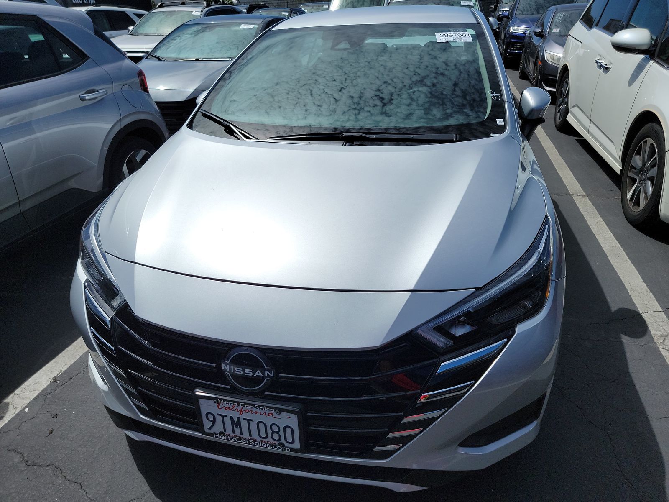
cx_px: 334
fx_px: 464
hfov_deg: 71.6
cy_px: 251
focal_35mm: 24
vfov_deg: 56.8
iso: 50
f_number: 1.8
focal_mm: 6.7
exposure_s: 1/2510
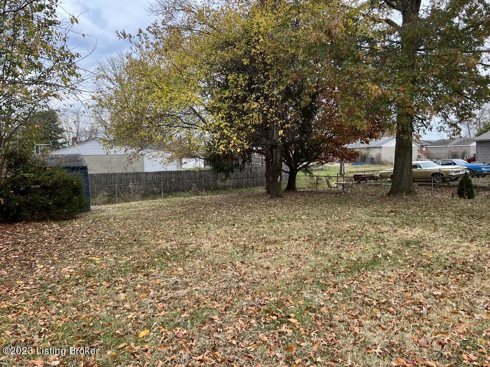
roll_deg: +1.1
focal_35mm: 26
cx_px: 245
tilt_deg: -1.7
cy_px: 184
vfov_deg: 53.1
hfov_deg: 67.3
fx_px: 368
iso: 40
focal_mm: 5.7
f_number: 1.5
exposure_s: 1/174
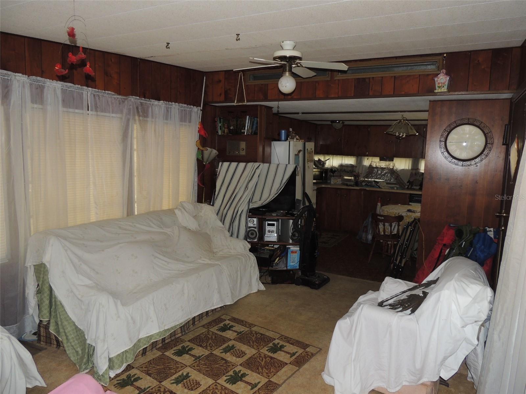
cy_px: 197
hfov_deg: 71.6
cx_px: 263
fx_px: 365
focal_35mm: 24
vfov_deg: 56.8
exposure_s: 1/30
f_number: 3
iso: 200
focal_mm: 4.3
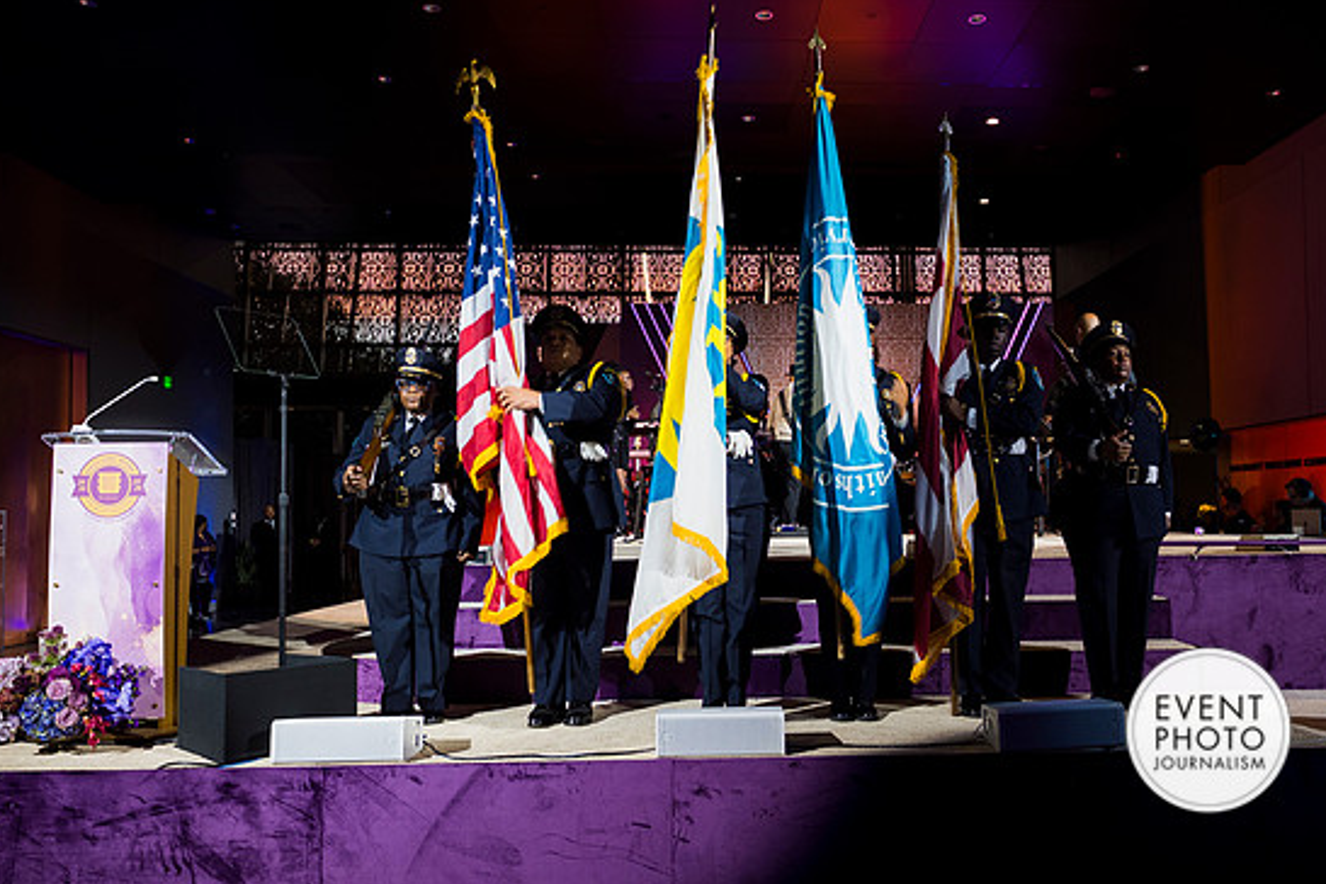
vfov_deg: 70.4
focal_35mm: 17
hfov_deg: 93.3
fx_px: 626
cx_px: 668
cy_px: 421
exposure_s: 1/50
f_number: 2.5
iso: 160
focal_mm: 16
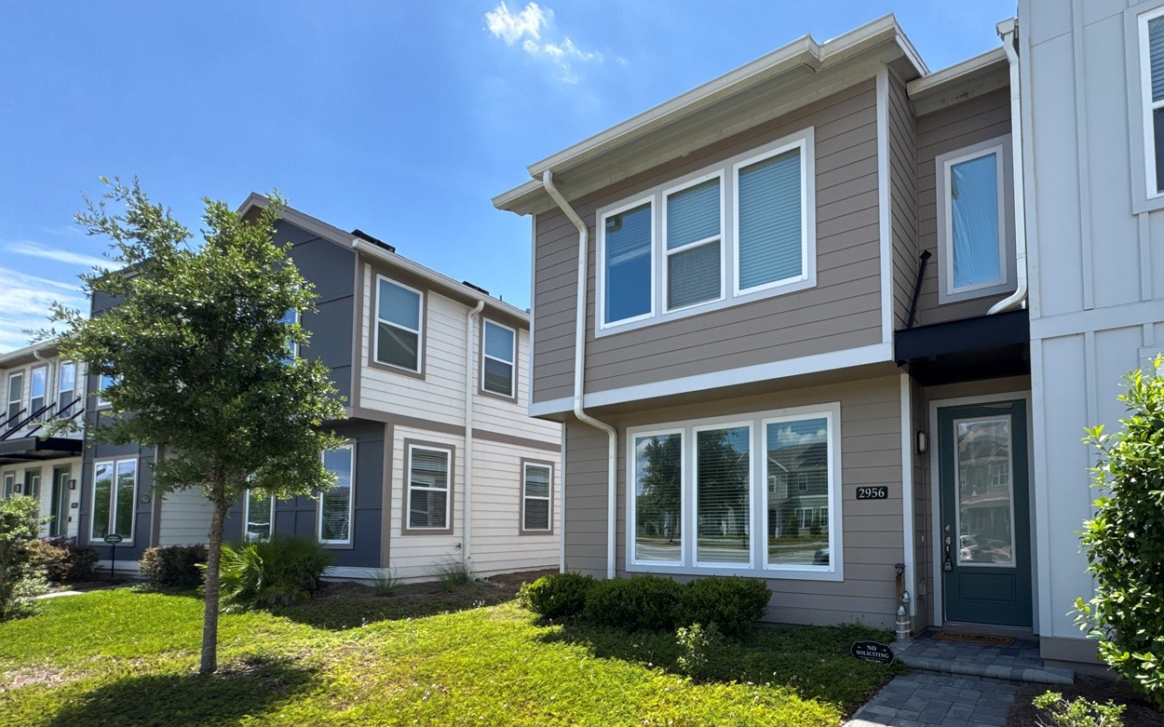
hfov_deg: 86.1
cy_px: 495
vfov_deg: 60.5
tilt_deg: +6.5
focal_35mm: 19
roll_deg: +0.5
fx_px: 603
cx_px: 735
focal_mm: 2.22
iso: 40
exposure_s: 1/840
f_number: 2.2
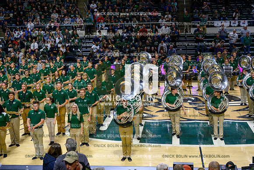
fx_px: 402
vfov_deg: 23.8
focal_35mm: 57
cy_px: 85
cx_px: 127
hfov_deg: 35.0
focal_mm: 57
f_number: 4.5
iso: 3200
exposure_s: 1/500
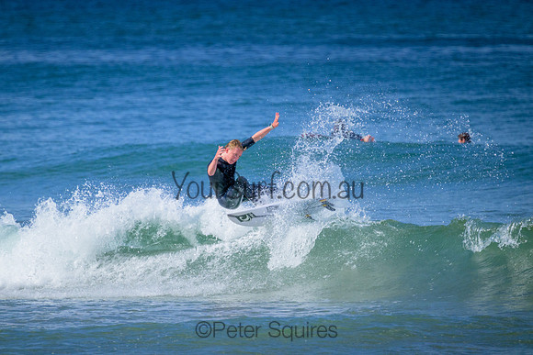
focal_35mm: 800
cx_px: 266
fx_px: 11847
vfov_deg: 1.7
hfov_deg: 2.6
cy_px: 178
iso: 2500
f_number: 11
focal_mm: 800
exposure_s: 1/1250
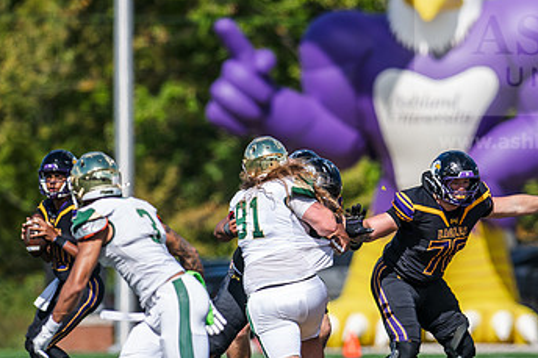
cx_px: 368
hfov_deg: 4.1
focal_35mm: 506
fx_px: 7558
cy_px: 174
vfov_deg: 2.7
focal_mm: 300
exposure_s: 1/2000
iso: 125
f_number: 3.5
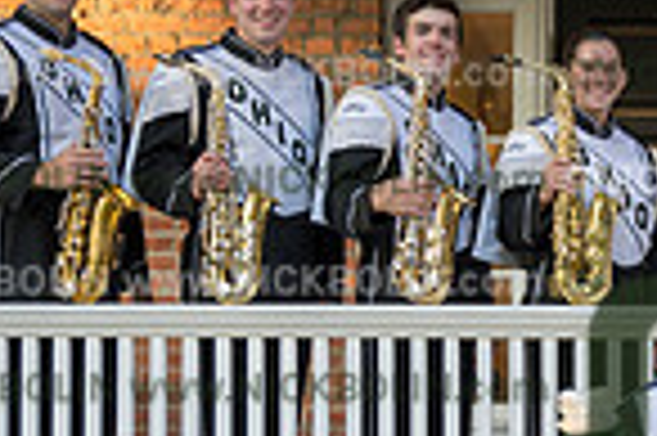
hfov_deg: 14.1
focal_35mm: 139
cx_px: 904
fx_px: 2534
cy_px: 492
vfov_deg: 9.7
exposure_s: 1/60
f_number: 4
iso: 125
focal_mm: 35
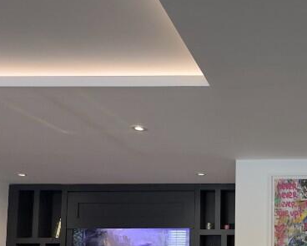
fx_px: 346
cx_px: 315
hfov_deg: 41.1
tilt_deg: +4.2
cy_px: 236
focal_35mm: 38
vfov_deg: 36.0
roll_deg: +0.0
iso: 160
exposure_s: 1/99
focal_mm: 2.22
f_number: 2.2
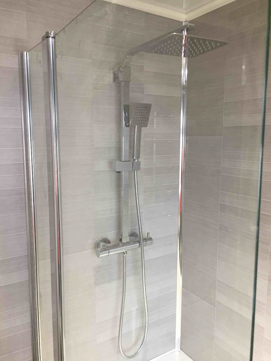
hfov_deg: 48.2
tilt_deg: -7.7
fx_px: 303
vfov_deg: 61.7
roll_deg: -0.3
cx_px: 136
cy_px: 180
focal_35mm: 29
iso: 125
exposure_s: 1/33
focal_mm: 4.15
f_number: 2.2
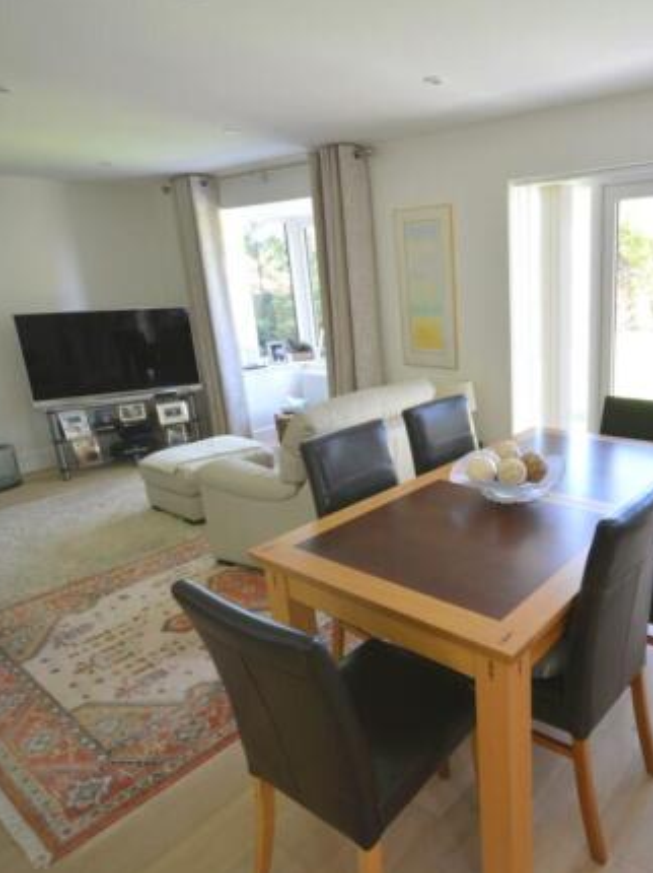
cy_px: 434
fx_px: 554
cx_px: 485
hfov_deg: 58.1
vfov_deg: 76.4
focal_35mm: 22
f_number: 4
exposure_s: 1/13
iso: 100
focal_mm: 10
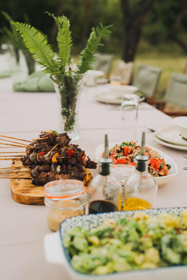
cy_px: 140
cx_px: 94
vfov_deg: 39.6
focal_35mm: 50
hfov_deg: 27.0
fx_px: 390
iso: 1000
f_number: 3.2
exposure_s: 1/800
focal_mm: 50
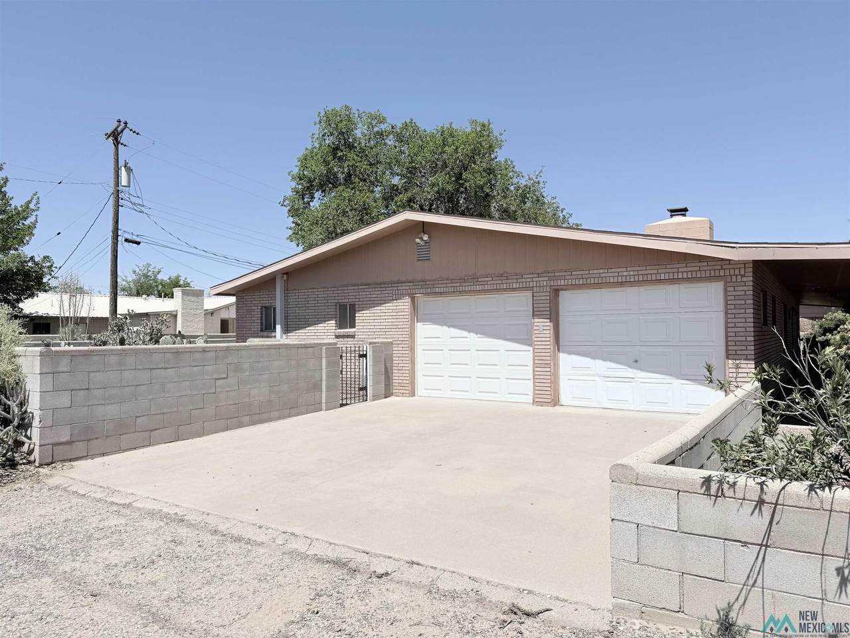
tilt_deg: +0.9
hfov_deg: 71.6
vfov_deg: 56.8
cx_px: 425
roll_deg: +0.9
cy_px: 319
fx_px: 589
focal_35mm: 24
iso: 80
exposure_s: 1/8130
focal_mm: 6.76
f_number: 1.78
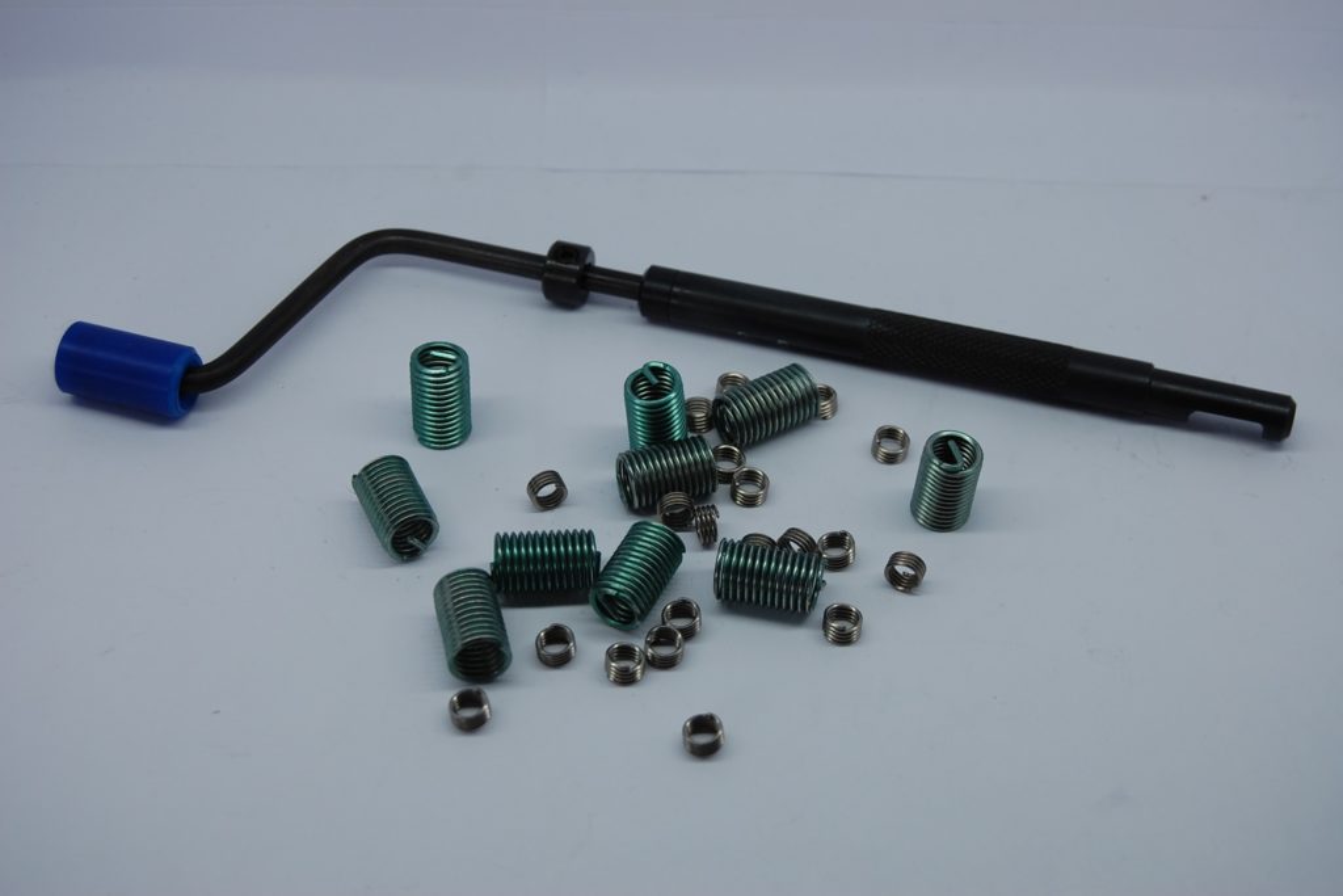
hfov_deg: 29.9
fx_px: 2518
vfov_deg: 20.2
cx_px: 672
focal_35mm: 68
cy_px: 448
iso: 200
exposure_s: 1/100
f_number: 8
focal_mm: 45
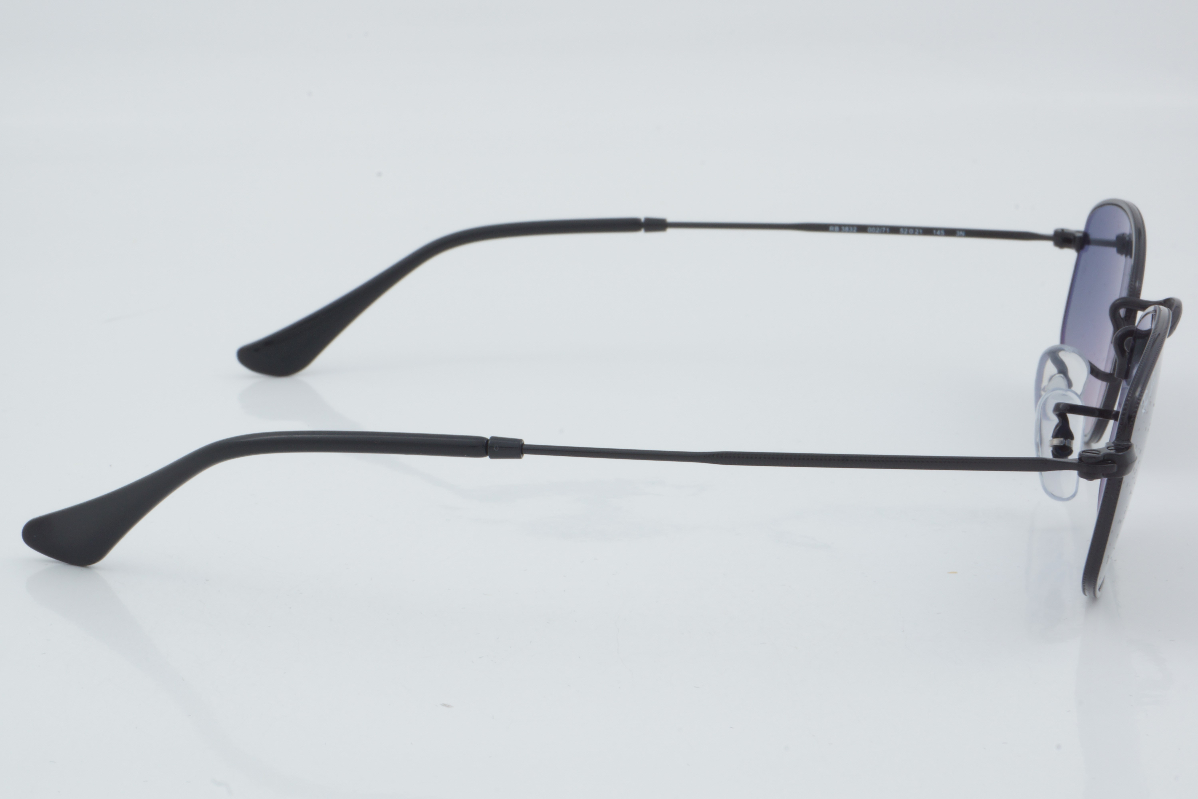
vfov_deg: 18.2
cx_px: 599
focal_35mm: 75
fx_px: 2496
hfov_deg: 27.0
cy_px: 400
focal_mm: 50
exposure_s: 1/4
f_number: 29
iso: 100
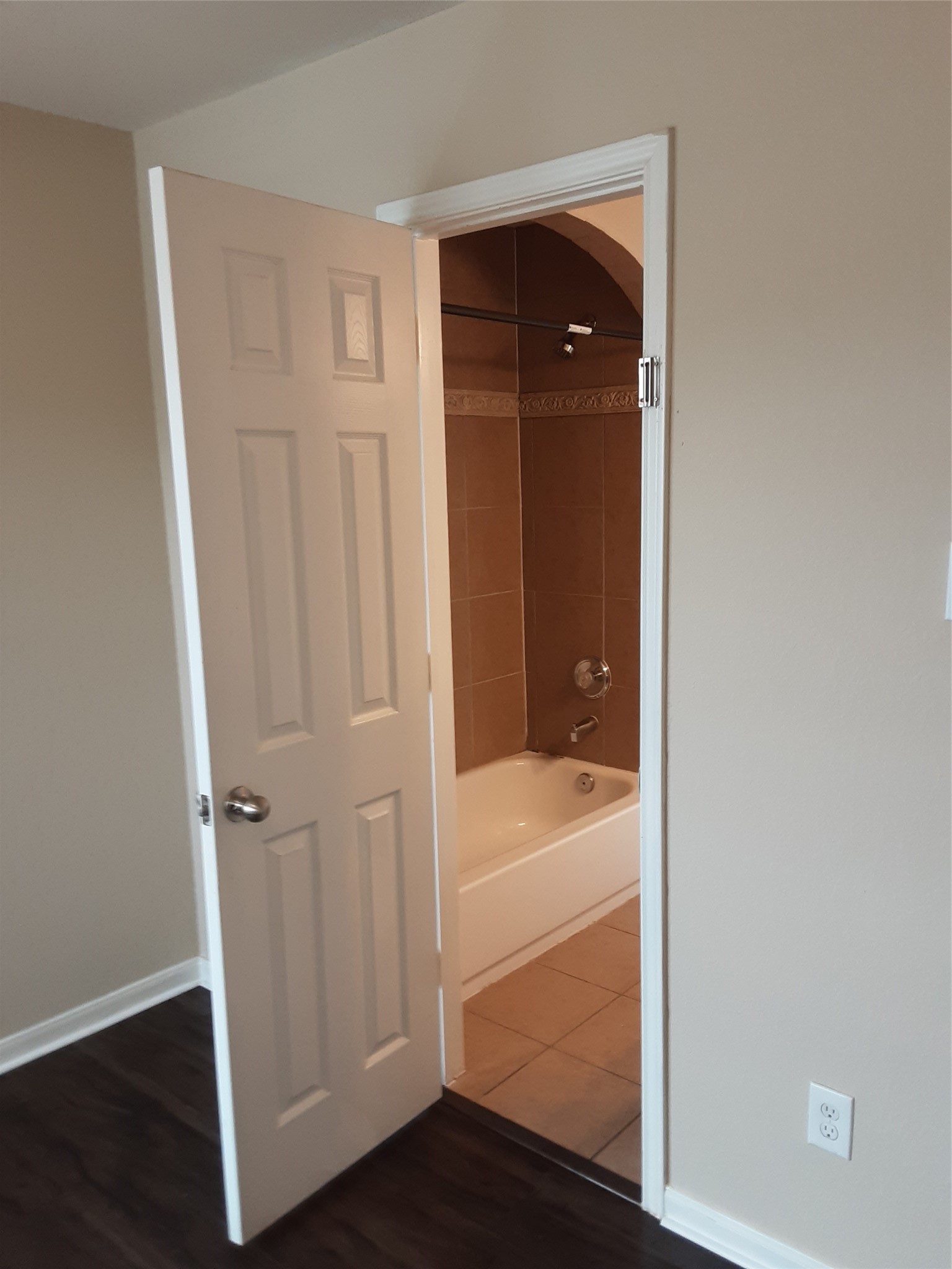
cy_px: 634
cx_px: 476
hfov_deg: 49.7
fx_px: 1027
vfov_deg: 63.4
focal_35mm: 28
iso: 80
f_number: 1.9
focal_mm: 2.9
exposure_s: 1/30
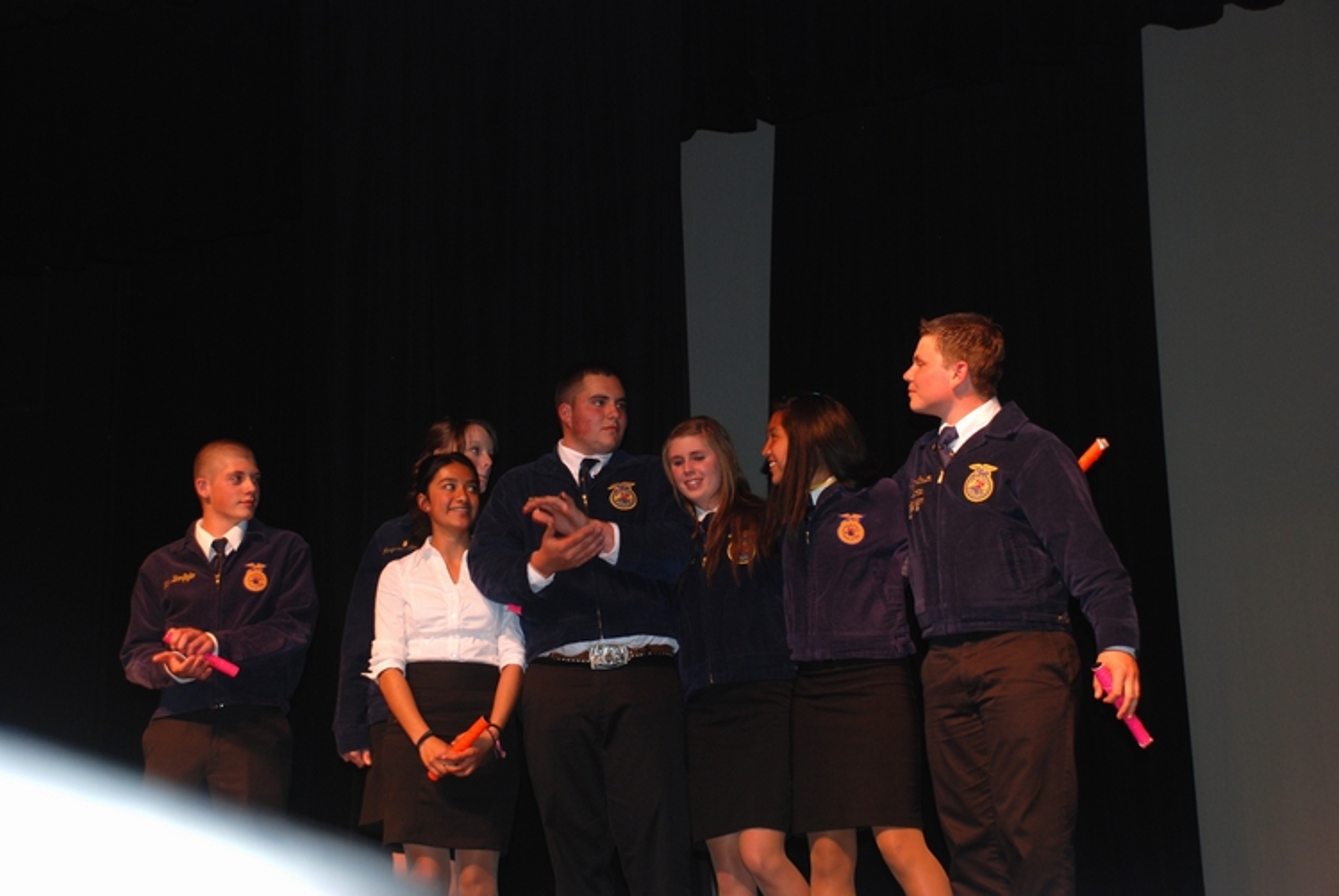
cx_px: 670
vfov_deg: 22.7
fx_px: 2234
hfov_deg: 33.4
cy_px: 448
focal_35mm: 60
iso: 250
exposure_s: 1/60
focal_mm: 40
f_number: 4.5
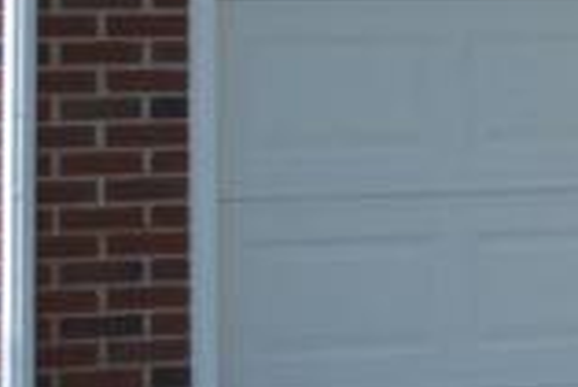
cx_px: 1719
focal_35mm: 198
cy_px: -179
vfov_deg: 6.9
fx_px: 3182
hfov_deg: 8.7
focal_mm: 18
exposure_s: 1/640
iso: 100
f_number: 3.5
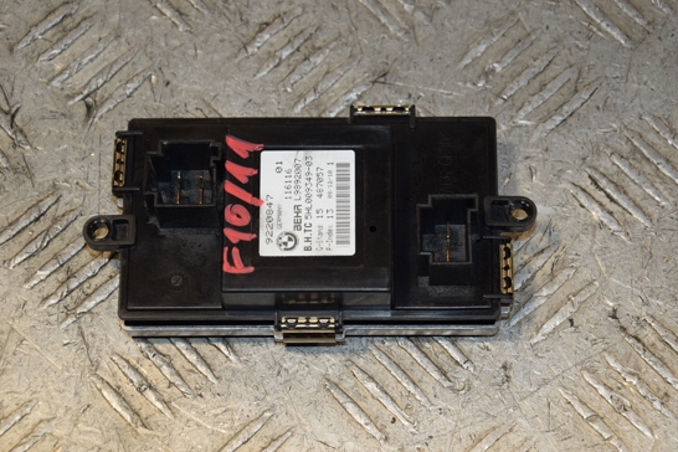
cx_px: 343
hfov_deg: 17.6
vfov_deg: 11.8
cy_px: 210
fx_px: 2184
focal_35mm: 116
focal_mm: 66
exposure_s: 1/200
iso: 800
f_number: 7.1
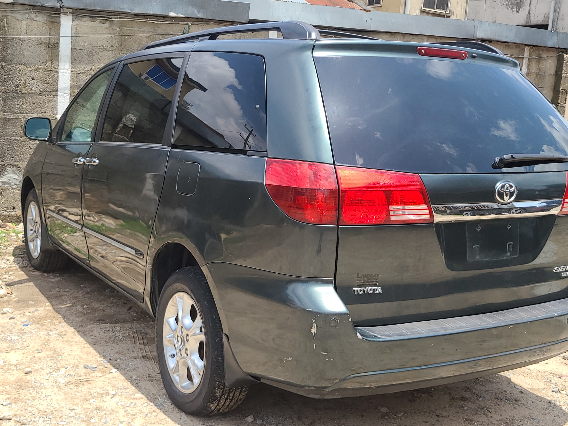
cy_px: 213
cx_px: 278
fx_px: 459
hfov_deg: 63.4
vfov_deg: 49.7
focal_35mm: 28
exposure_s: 1/1157
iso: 40
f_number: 1.8
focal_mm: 5.4
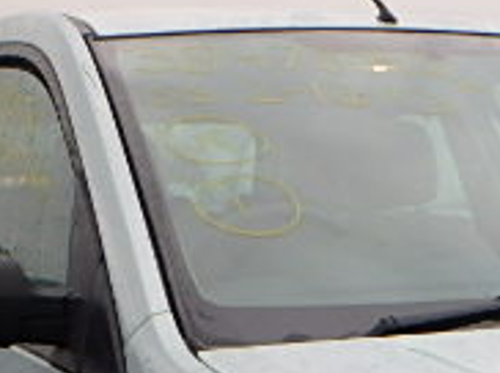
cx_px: 591
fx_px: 1471
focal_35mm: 102
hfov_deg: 18.3
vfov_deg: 13.3
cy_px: 620
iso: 200
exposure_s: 1/60
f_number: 4.6
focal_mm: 5.2
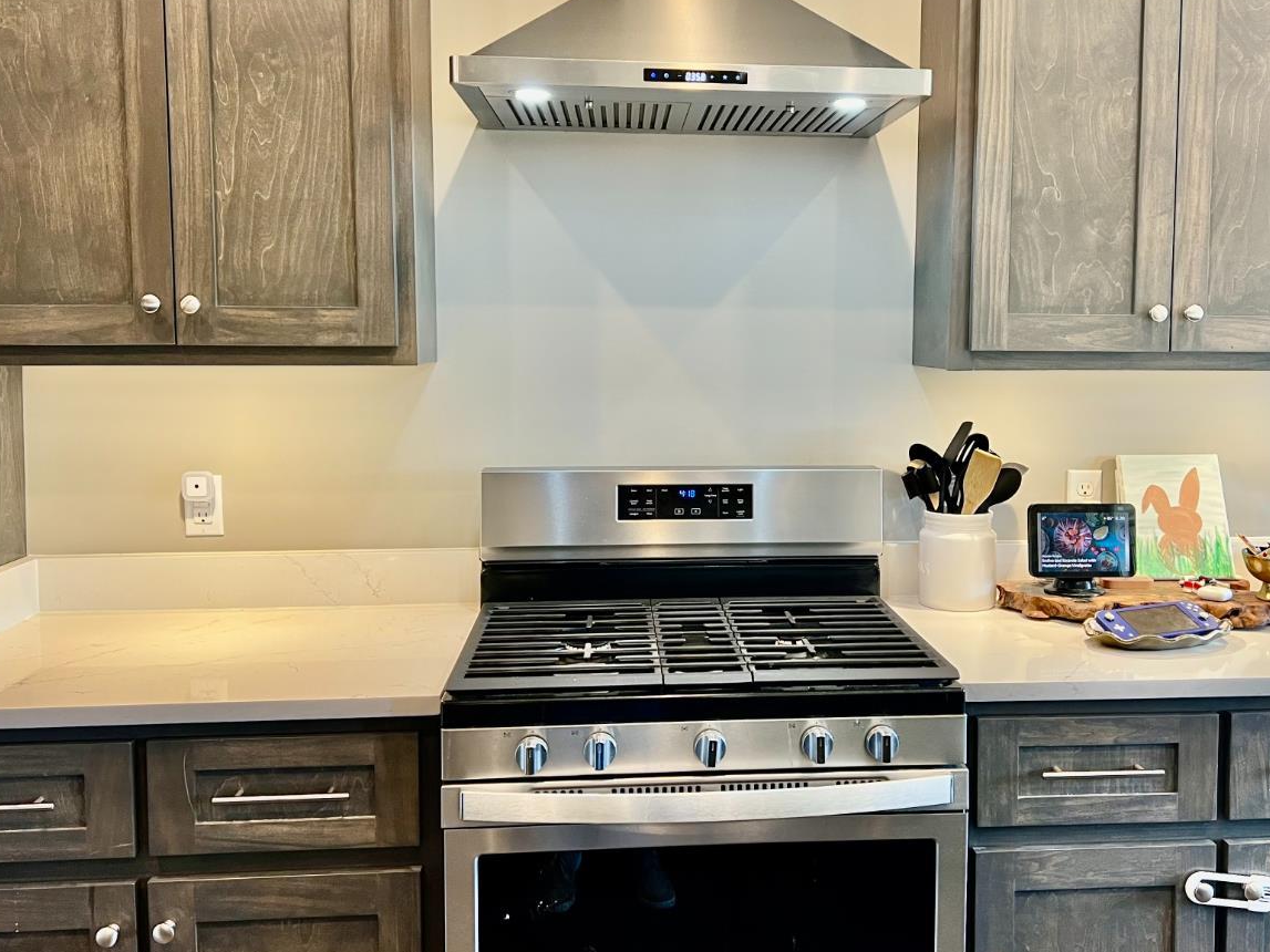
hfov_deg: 53.8
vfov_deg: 41.7
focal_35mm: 34
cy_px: 413
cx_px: 729
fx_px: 1247
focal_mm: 5.7
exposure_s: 1/60
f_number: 1.5
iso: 100
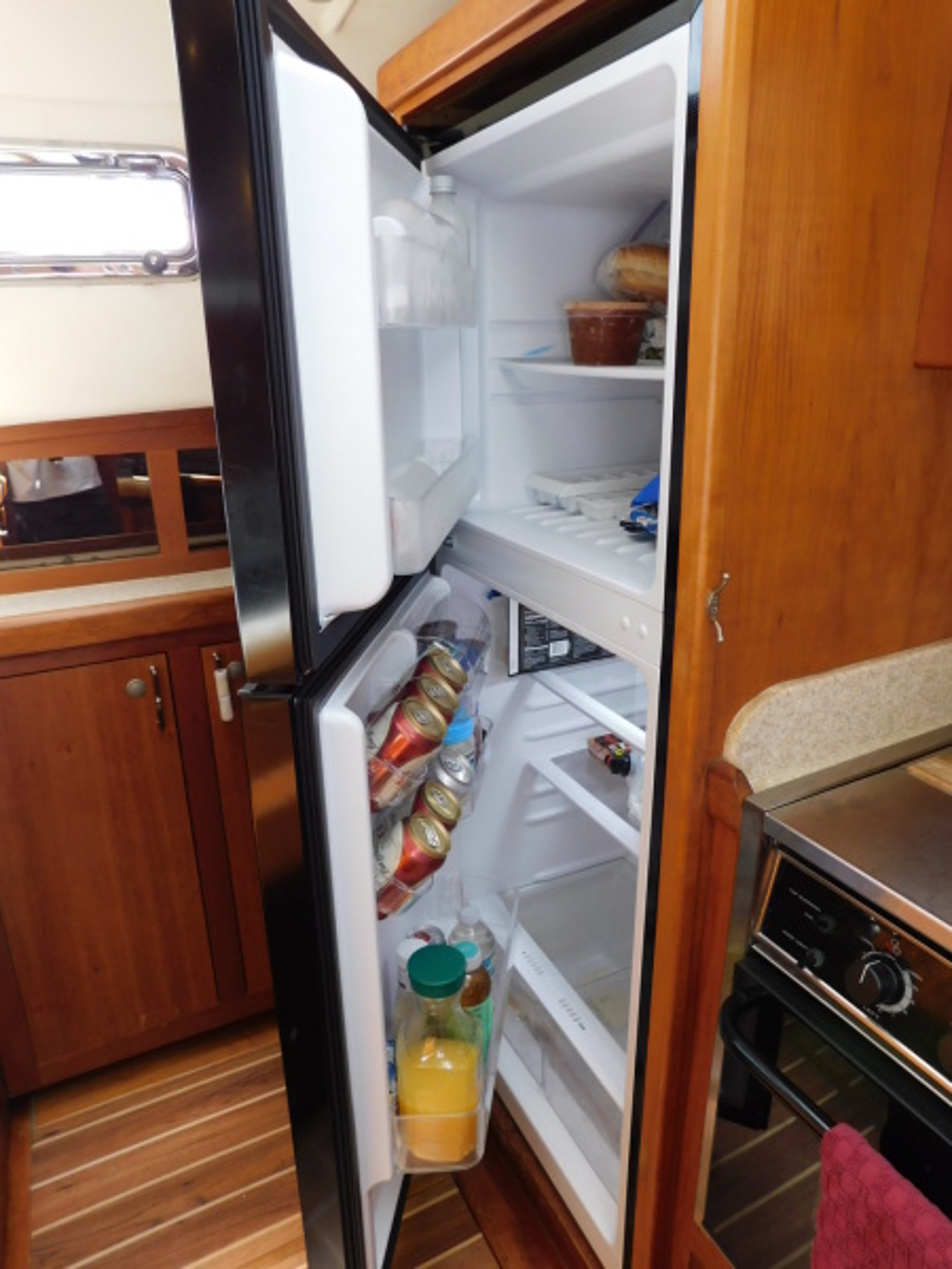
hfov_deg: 58.9
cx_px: 476
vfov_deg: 73.9
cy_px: 634
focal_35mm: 23
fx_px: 843
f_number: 3
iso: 160
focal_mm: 4
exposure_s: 1/30
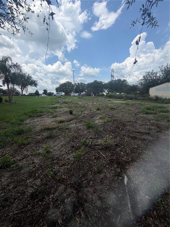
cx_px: 85
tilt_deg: -10.6
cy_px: 114
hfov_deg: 85.7
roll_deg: +0.2
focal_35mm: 14
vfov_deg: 102.1
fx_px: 92
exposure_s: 1/970
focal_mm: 2.22
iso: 20
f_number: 2.2
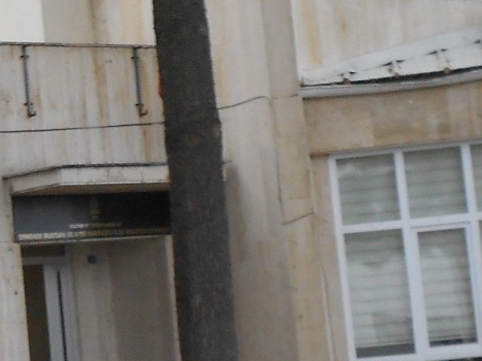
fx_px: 1907
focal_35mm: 137
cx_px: 87
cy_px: 56
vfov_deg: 10.8
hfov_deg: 14.3
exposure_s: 1/30
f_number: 3.9
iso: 250
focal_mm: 6.9
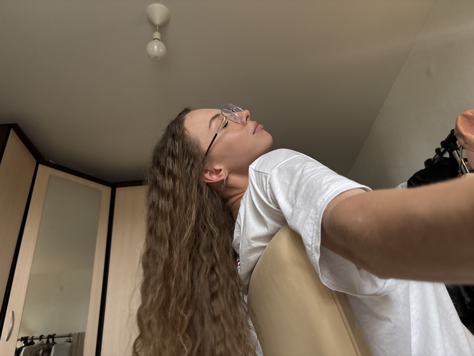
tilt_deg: +31.7
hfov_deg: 67.3
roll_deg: +5.8
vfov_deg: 53.1
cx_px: 237
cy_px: 178
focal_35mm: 26
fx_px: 356
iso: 250
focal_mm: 5.96
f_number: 1.6
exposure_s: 1/60
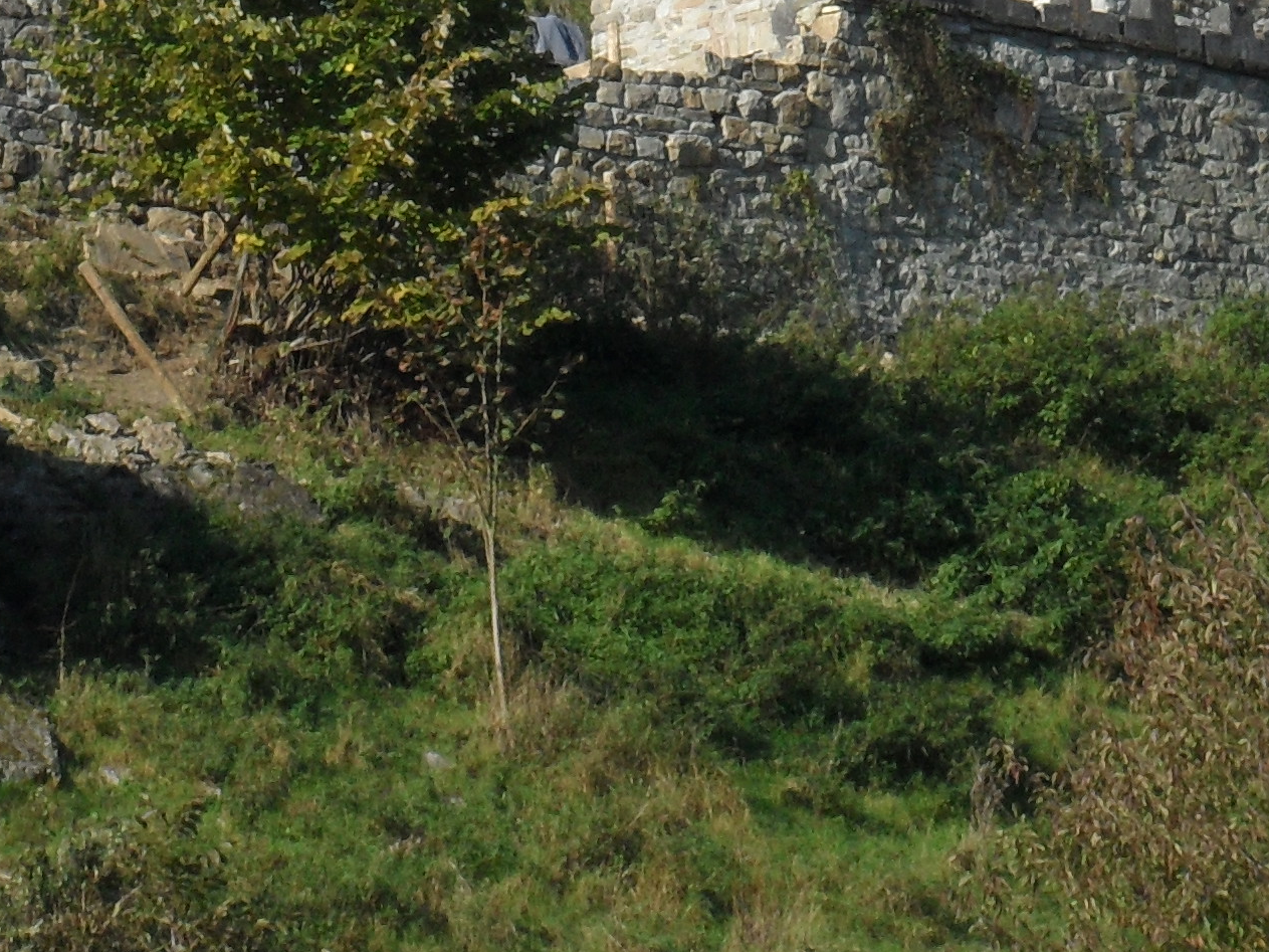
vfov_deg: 3.1
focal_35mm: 475
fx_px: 17412
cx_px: 214
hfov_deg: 4.2
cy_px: -439
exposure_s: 1/250
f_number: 6.2
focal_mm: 24.6
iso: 80
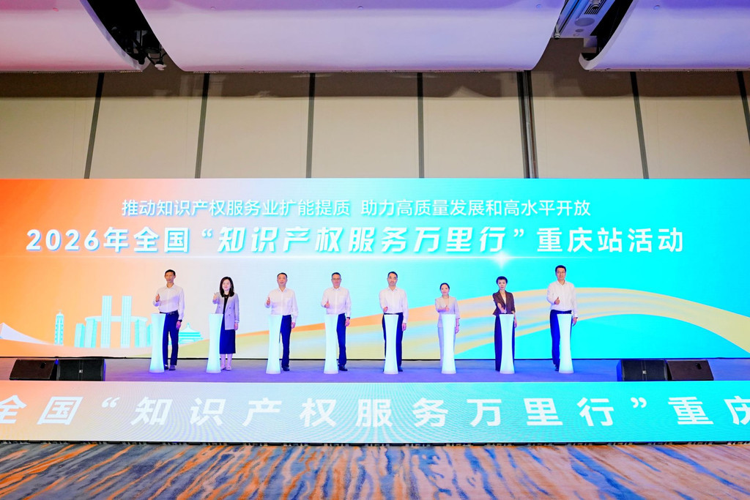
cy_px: 250
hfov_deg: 61.9
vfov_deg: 43.6
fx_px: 625
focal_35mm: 30
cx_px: 375
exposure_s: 1/250
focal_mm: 20
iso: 2000
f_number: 4.5
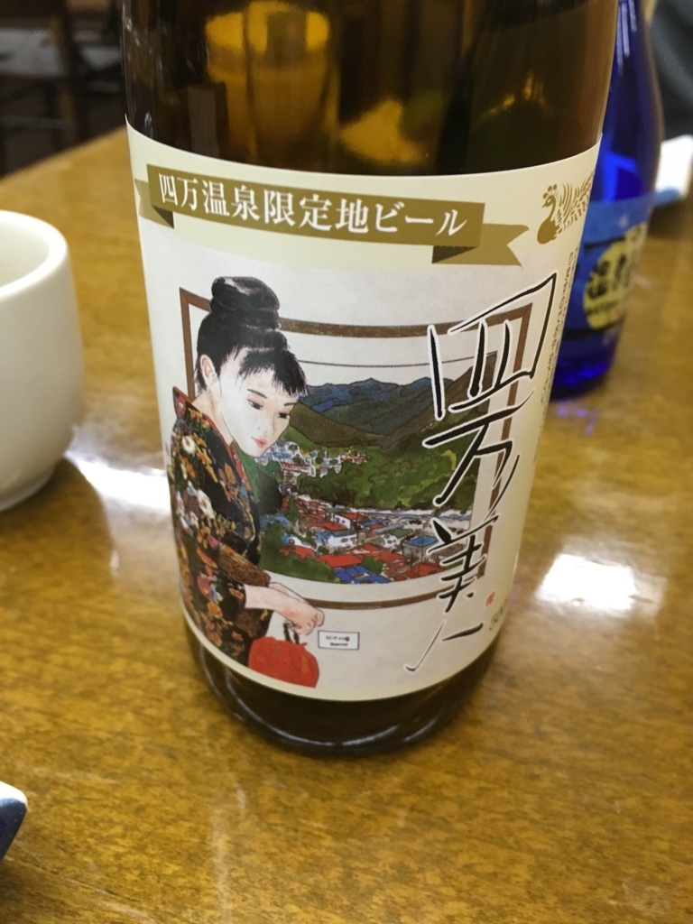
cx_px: 346
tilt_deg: -33.5
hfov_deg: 48.2
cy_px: 462
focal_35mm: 29
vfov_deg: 61.7
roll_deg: +0.1
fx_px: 774
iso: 200
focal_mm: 4.15
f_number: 2.2
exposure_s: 1/33
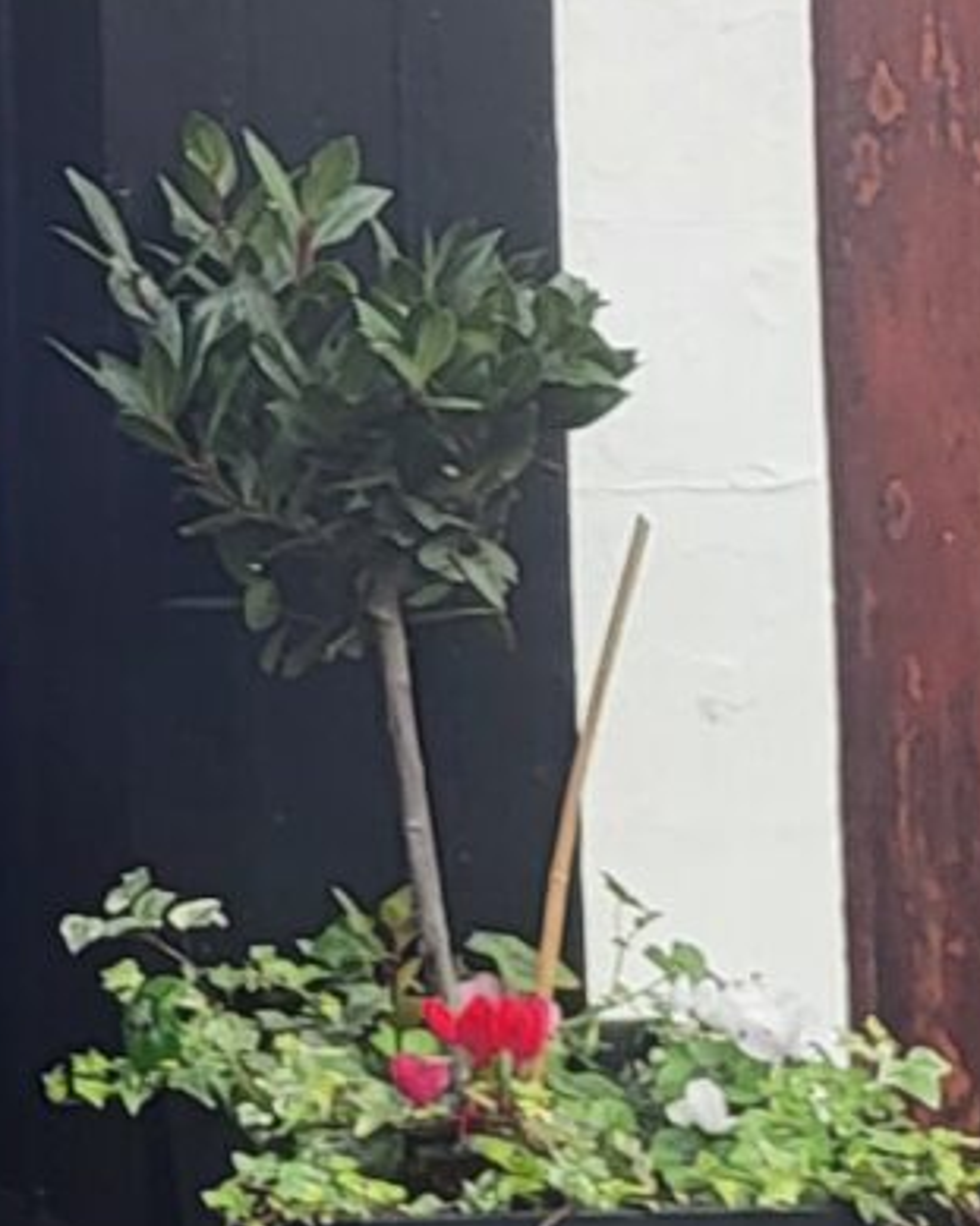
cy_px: -394
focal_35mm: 167
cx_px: -1947
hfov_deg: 8.0
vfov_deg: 11.3
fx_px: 6057
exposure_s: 1/244
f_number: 1.8
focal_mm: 5.4
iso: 40
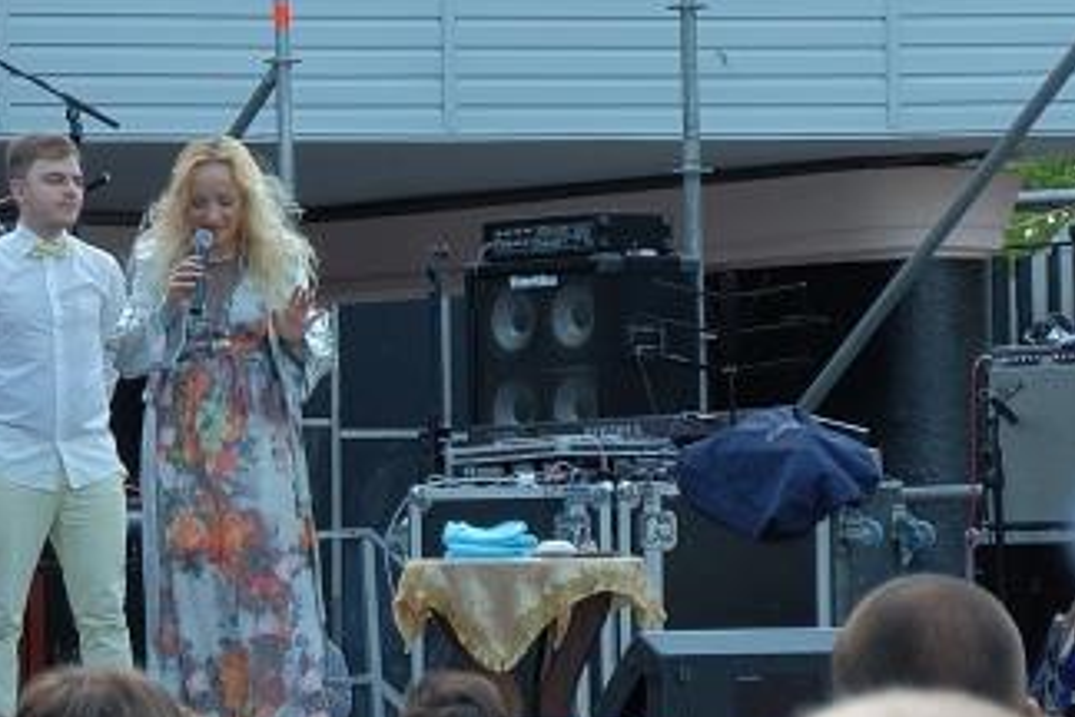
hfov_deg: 8.5
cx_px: -601
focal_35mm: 237
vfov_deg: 5.8
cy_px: 300
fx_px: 7077
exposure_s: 1/80
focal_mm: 50
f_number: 5.6
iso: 250
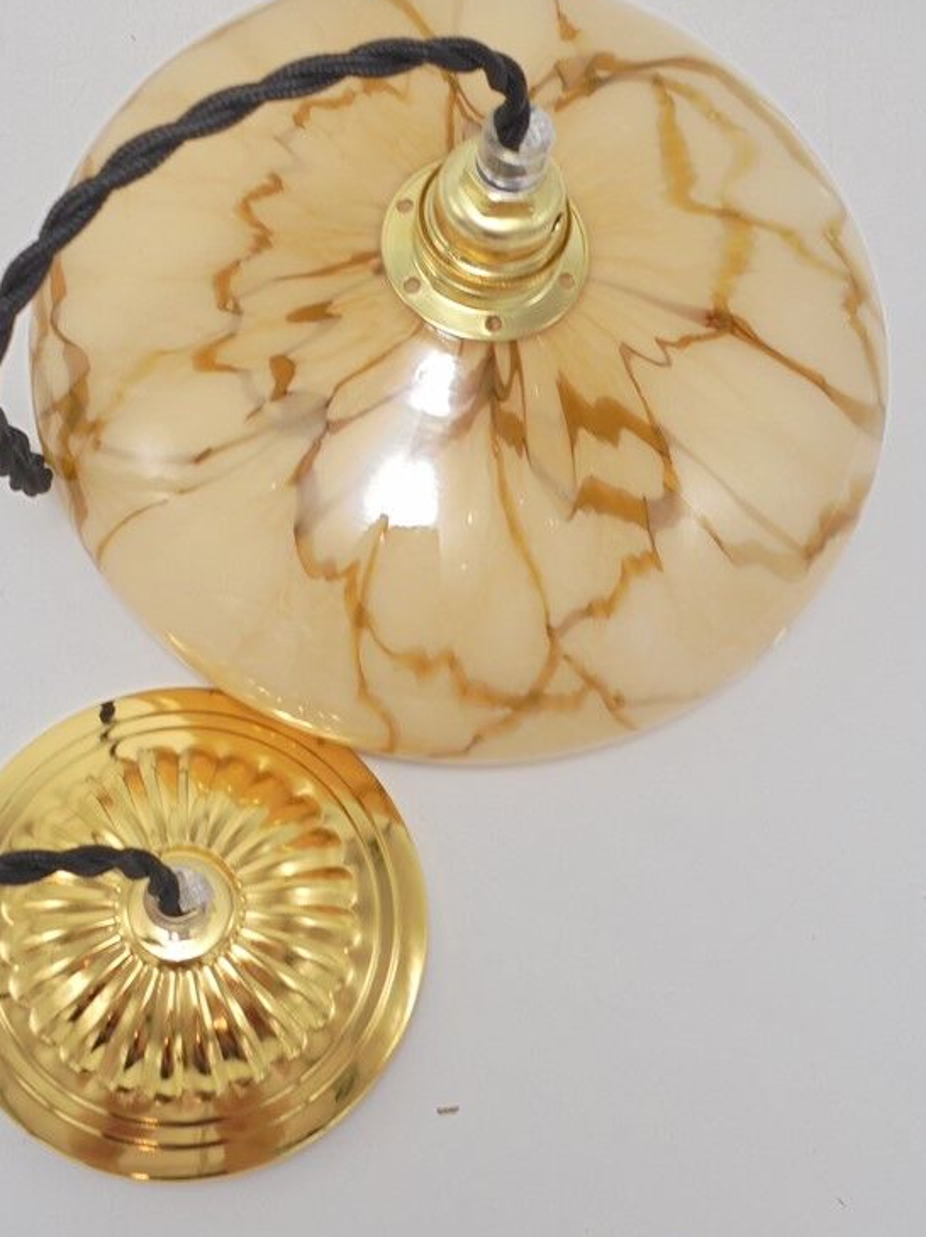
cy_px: 550
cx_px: 369
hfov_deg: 34.2
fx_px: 1499
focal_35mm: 42
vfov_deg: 44.7
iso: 100
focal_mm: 6.1
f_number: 4
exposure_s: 1/30
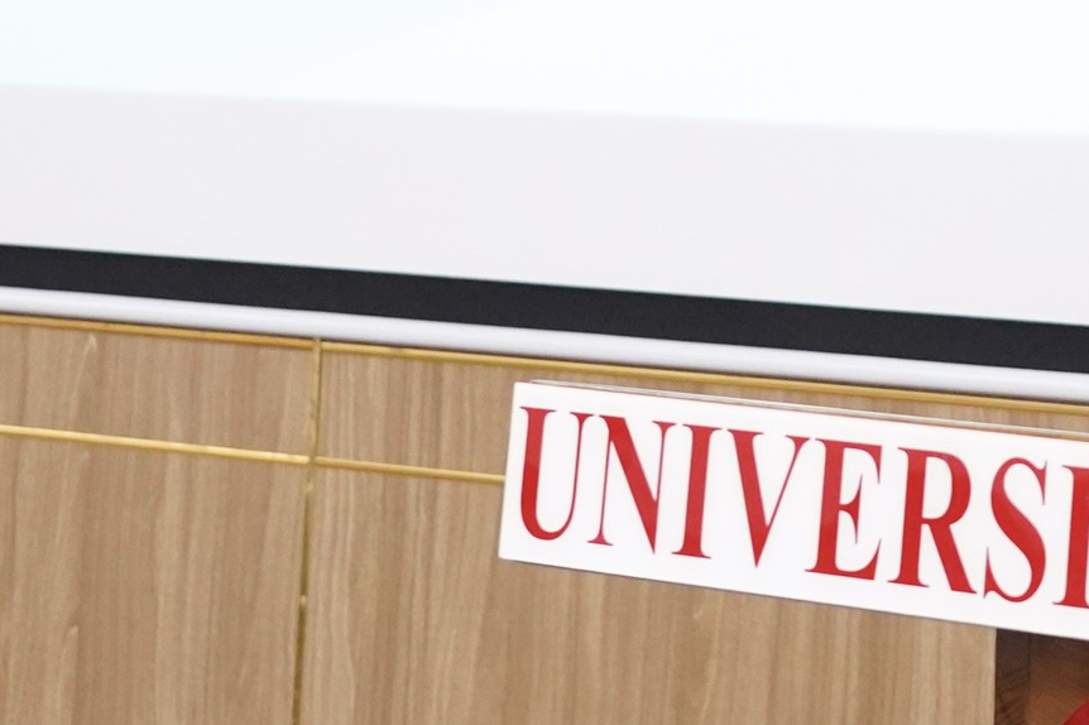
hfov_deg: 18.5
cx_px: 1349
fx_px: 3145
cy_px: -225
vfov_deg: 12.7
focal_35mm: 104
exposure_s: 1/160
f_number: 5
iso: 5000
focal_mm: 35
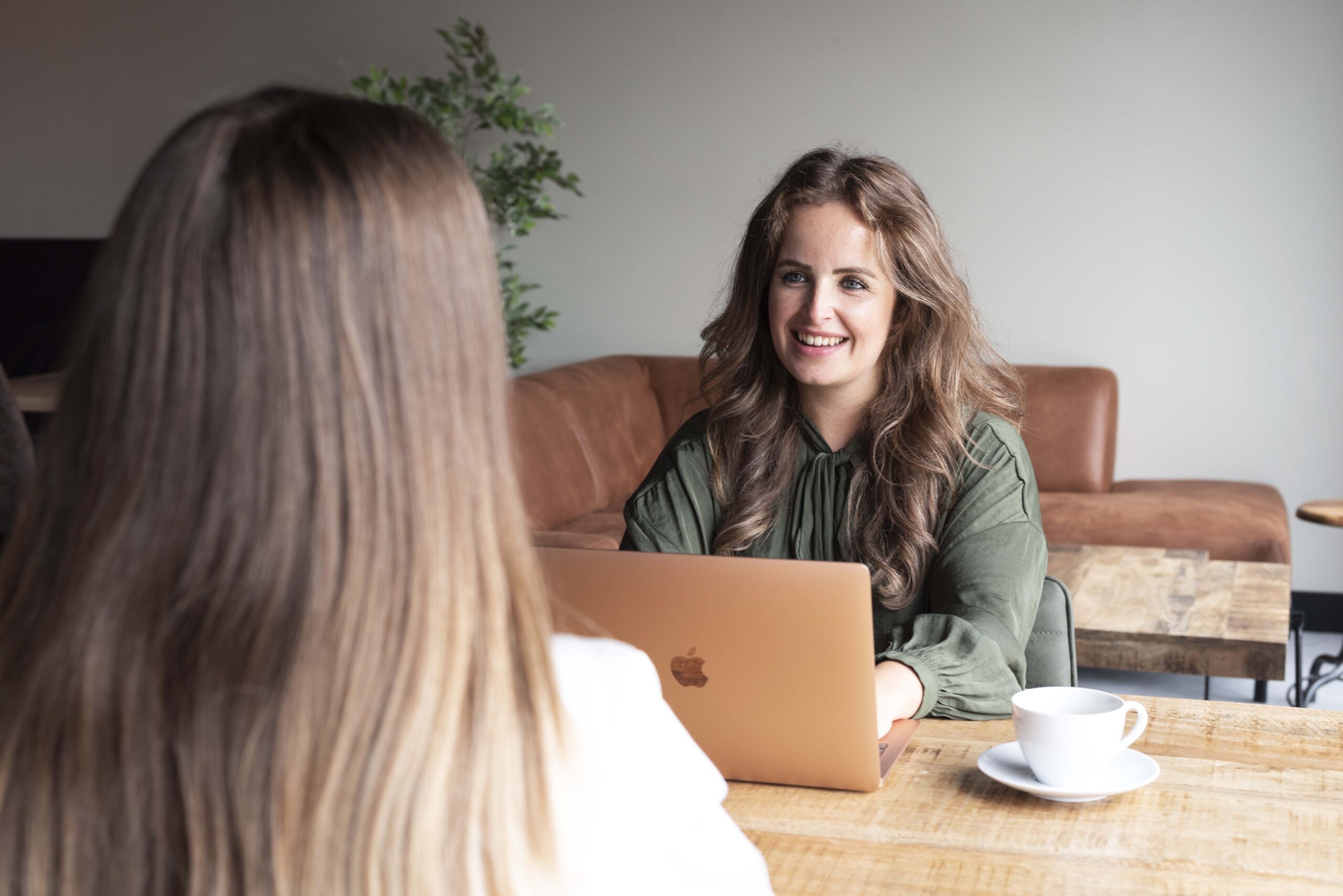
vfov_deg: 27.0
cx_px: 672
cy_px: 448
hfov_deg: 39.6
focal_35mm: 50
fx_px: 1866
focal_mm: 50
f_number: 5.6
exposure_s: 1/100
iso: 320
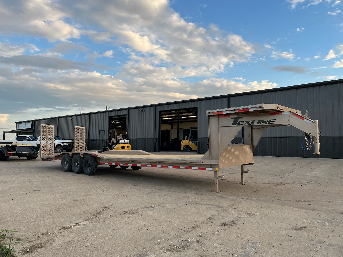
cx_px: 172
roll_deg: -0.2
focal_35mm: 26
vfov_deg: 53.1
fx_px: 258
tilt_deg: +4.4
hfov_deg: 67.3
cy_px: 128
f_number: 1.6
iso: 50
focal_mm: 5.1
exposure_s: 1/639
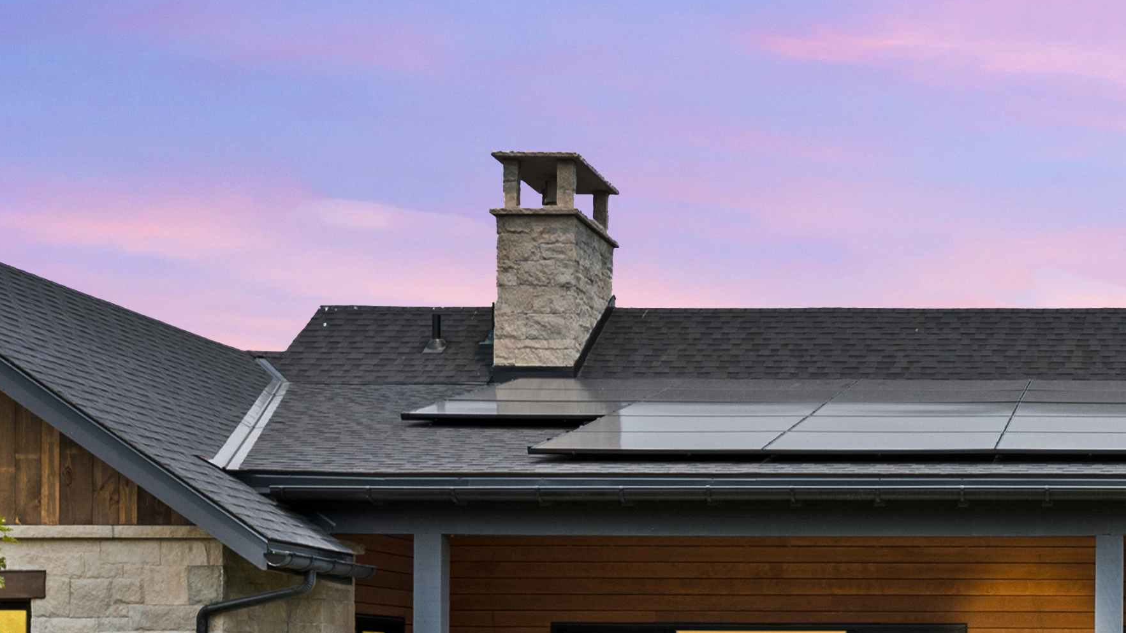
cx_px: 1159
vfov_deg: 19.7
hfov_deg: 31.4
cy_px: 310
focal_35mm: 61
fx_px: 1821
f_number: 7.1
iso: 640
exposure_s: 1/160
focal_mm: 17
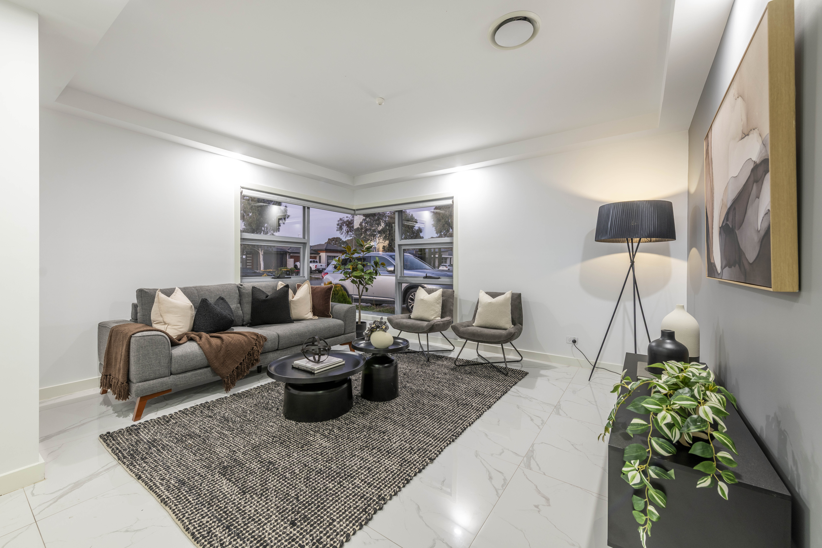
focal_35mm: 14
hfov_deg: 104.3
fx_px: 320
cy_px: 274
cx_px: 411
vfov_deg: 81.2
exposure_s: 1/3
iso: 160
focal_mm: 14
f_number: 6.3
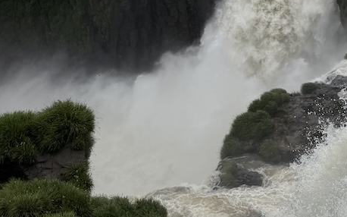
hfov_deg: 26.3
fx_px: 700
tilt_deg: -6.9
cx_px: 353
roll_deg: +0.4
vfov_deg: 15.6
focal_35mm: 74
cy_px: -146
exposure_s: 1/9091
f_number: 1.78
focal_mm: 6.76
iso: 80
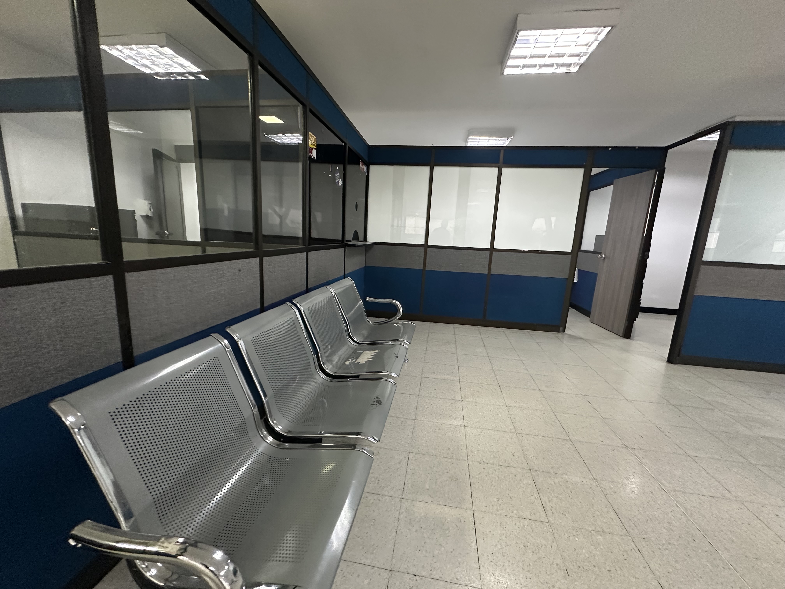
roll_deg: -4.1
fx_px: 317
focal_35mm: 14
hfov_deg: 102.1
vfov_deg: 85.7
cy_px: 294
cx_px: 392
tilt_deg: -7.4
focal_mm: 2.22
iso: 400
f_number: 2.2
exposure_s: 1/60
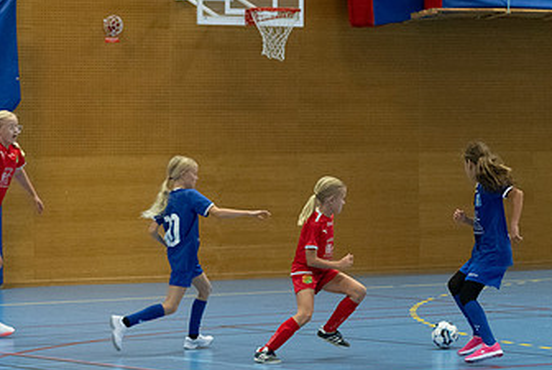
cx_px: 435
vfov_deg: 7.6
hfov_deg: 11.3
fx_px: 2779
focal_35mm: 181
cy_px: 206
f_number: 3.5
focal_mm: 70
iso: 4500
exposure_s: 1/400
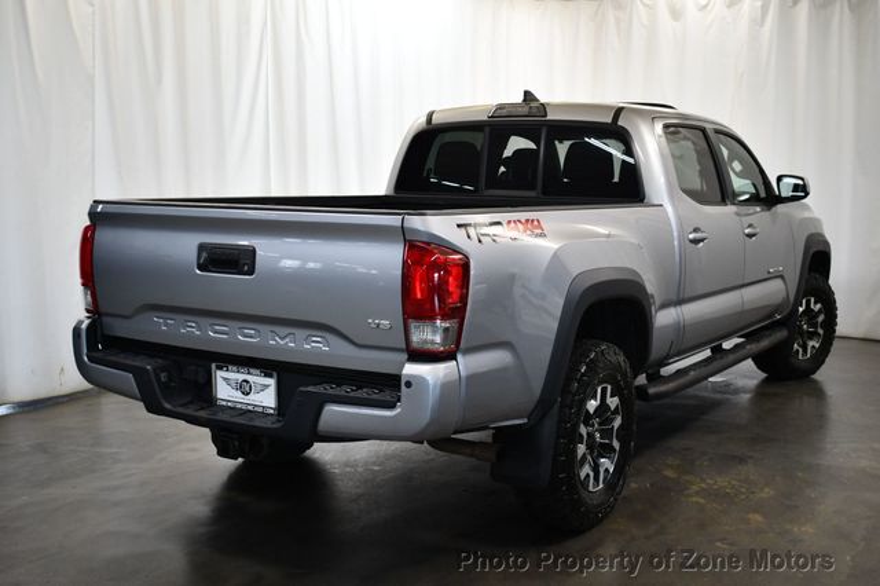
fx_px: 1051
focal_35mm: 43
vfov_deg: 31.2
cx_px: 440
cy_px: 293
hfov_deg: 45.5
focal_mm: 29
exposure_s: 1/125
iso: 1000
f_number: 4.2
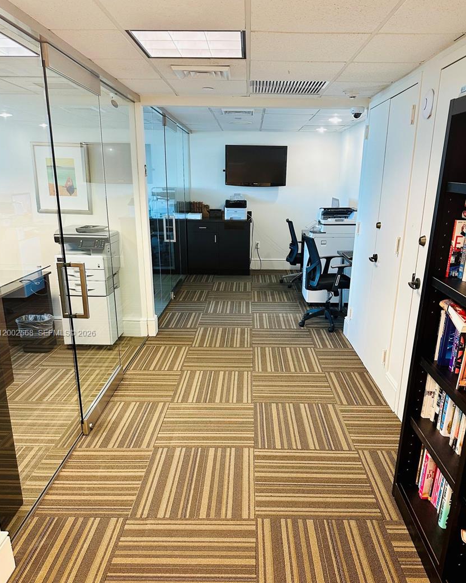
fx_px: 465
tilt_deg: -18.0
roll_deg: -2.0
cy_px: 334
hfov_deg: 53.2
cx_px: 243
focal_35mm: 27
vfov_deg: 63.8
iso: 200
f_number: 1.78
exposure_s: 1/60
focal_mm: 6.86
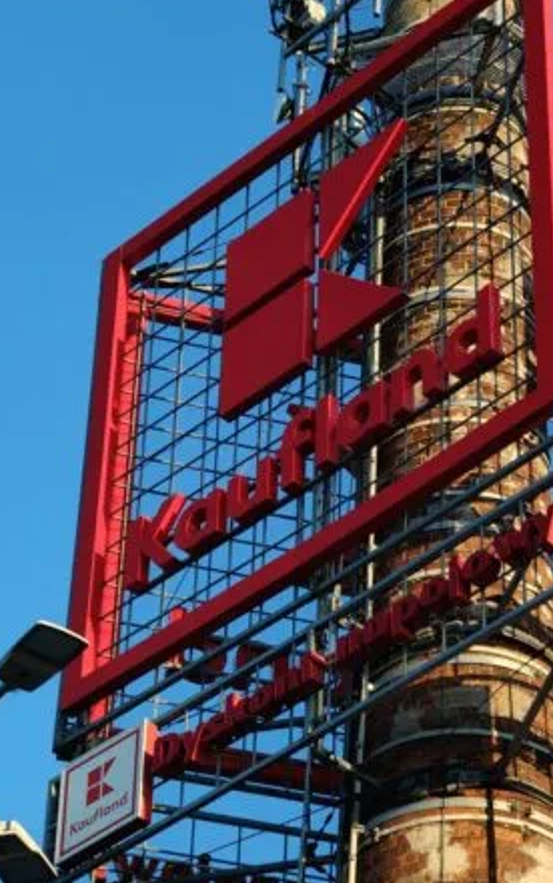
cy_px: 485
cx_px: 406
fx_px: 2963
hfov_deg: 10.6
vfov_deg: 17.0
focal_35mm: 123
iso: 50
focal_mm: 13.3
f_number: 2.6
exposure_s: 1/138
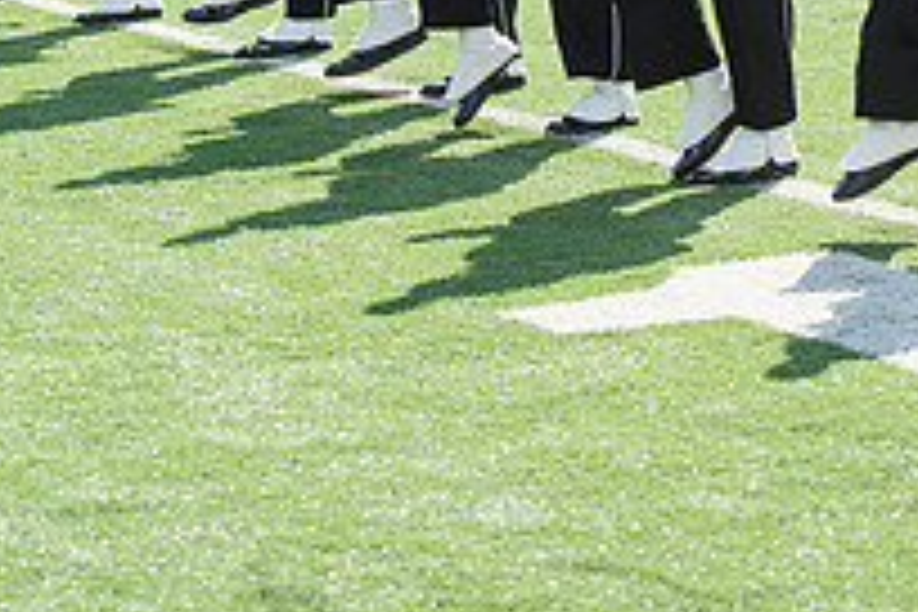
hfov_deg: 10.2
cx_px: 963
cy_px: -230
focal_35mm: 199
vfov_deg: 6.8
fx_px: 5074
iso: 200
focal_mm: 70
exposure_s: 1/1000
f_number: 4.5
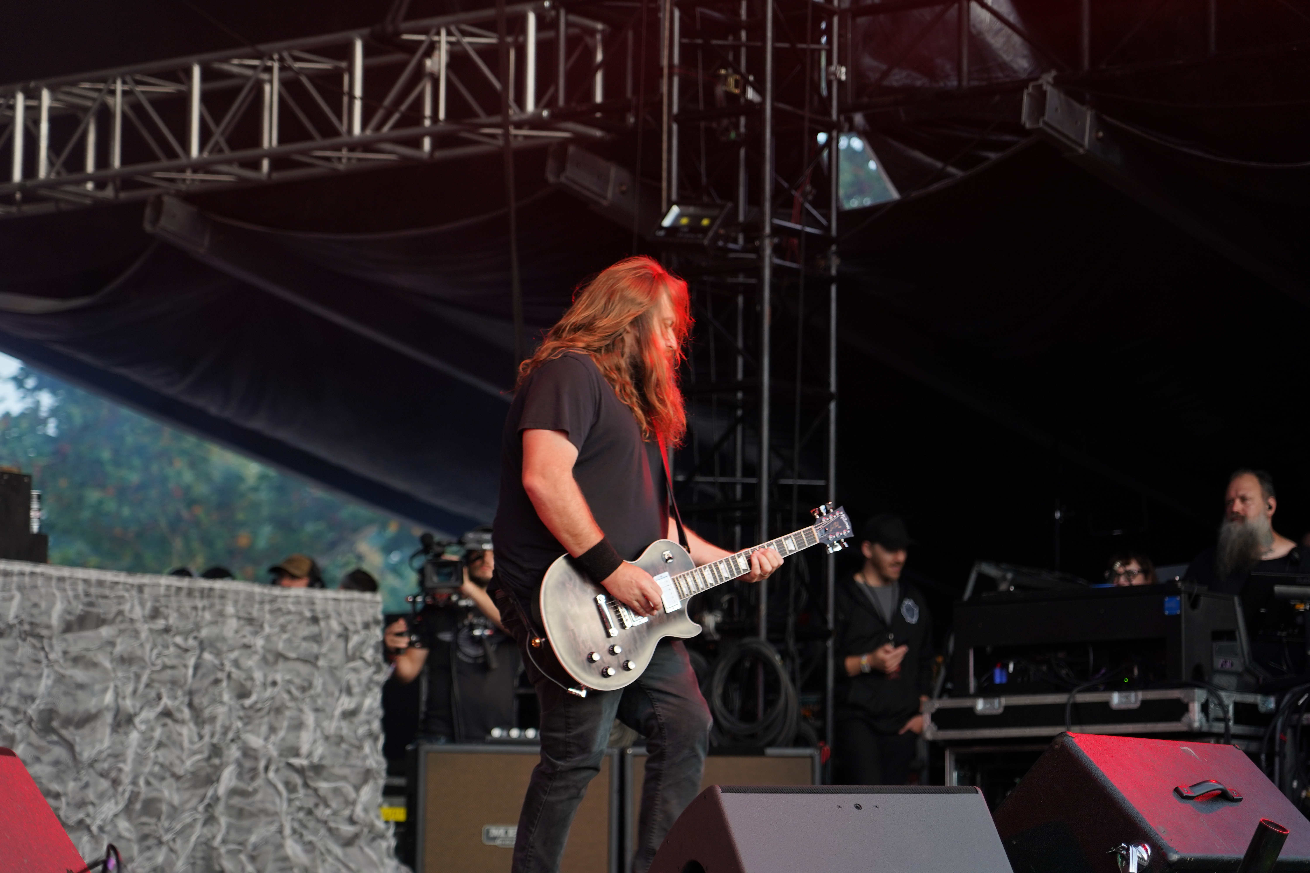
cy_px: 436
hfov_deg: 19.5
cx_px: 655
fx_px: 3821
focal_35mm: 105
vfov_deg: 13.0
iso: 400
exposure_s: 1/125
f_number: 4
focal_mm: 105
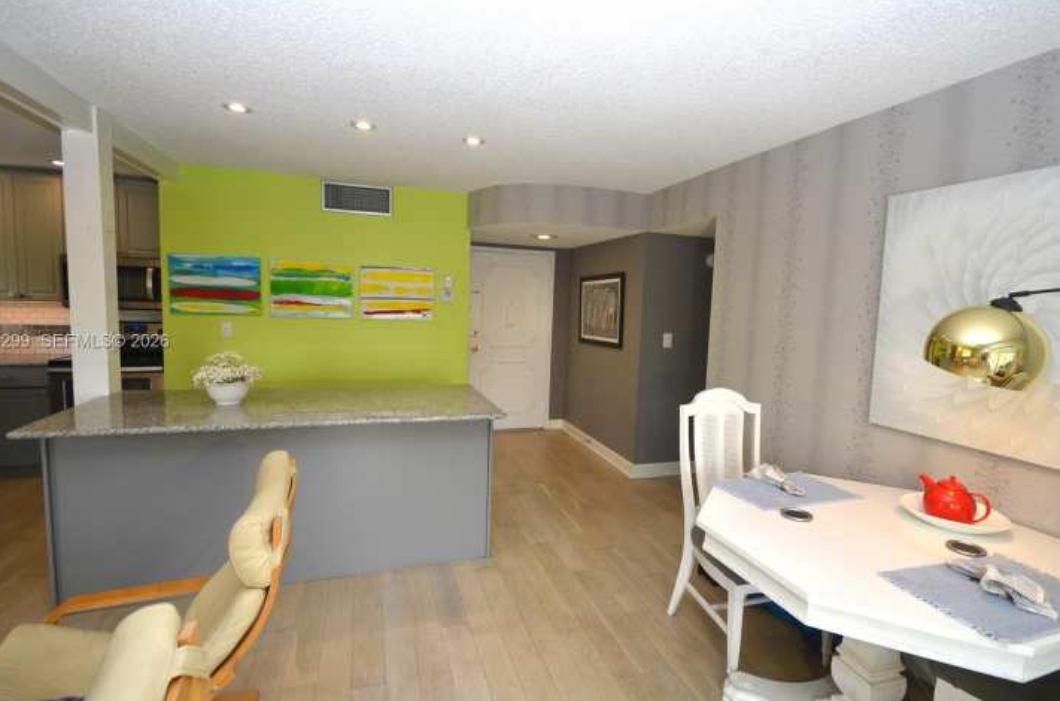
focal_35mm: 18
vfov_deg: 67.1
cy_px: 342
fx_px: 529
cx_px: 534
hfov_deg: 90.2
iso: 200
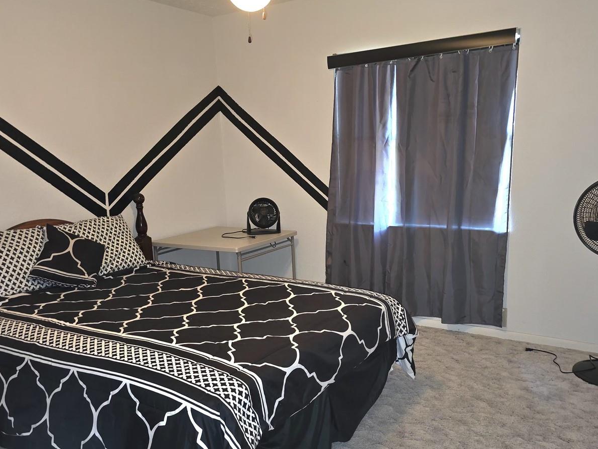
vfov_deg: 45.2
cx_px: 314
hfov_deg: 58.3
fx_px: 535
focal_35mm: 31
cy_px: 267
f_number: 1.7
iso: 200
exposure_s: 1/12
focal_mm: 6.3
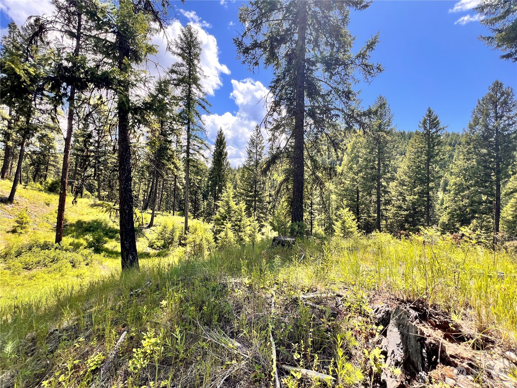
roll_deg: -0.9
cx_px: 258
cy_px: 194
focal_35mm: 13
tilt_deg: -0.9
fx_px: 194
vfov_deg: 89.9
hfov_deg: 106.2
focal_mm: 1.57
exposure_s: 1/533
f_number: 1.8
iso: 32
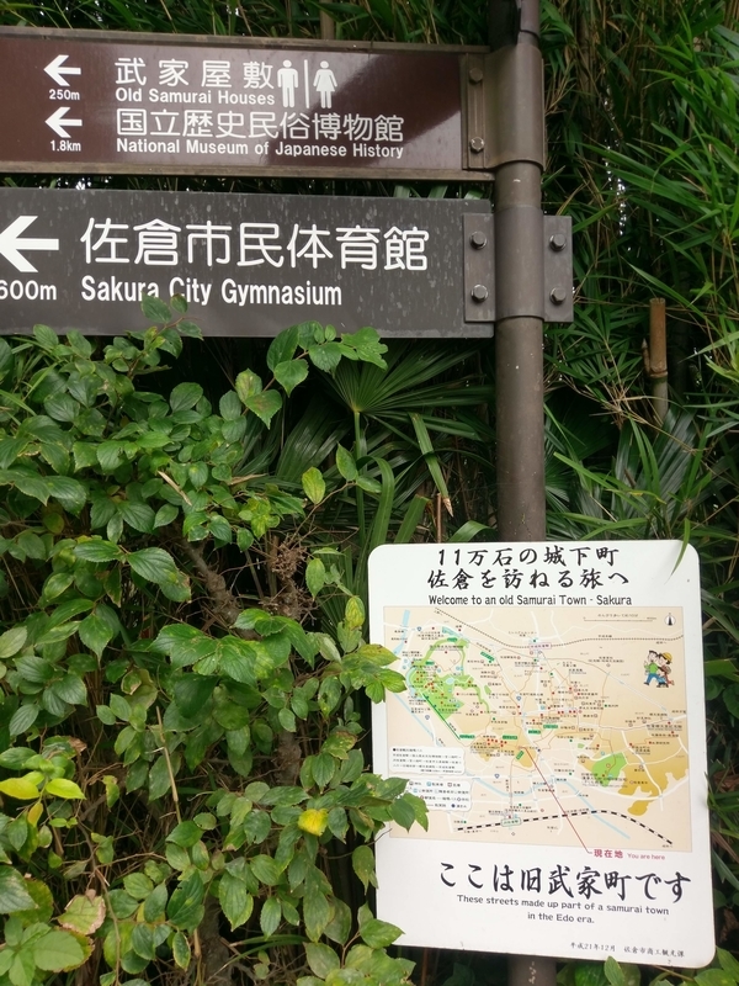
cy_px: 493
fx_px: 740
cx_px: 370
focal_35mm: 26
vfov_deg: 67.3
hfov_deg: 53.1
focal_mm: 4.58
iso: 100
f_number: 1.8
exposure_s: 1/238
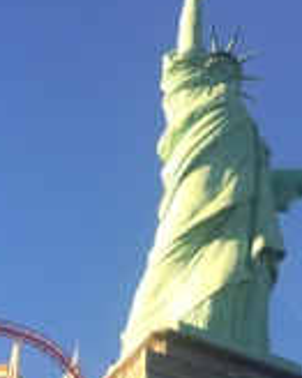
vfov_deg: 28.9
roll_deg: +1.2
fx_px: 705
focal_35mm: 63
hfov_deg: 24.1
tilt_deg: +35.4
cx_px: 194
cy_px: 337
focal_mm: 4.15
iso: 25
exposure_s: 1/315
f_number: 2.2
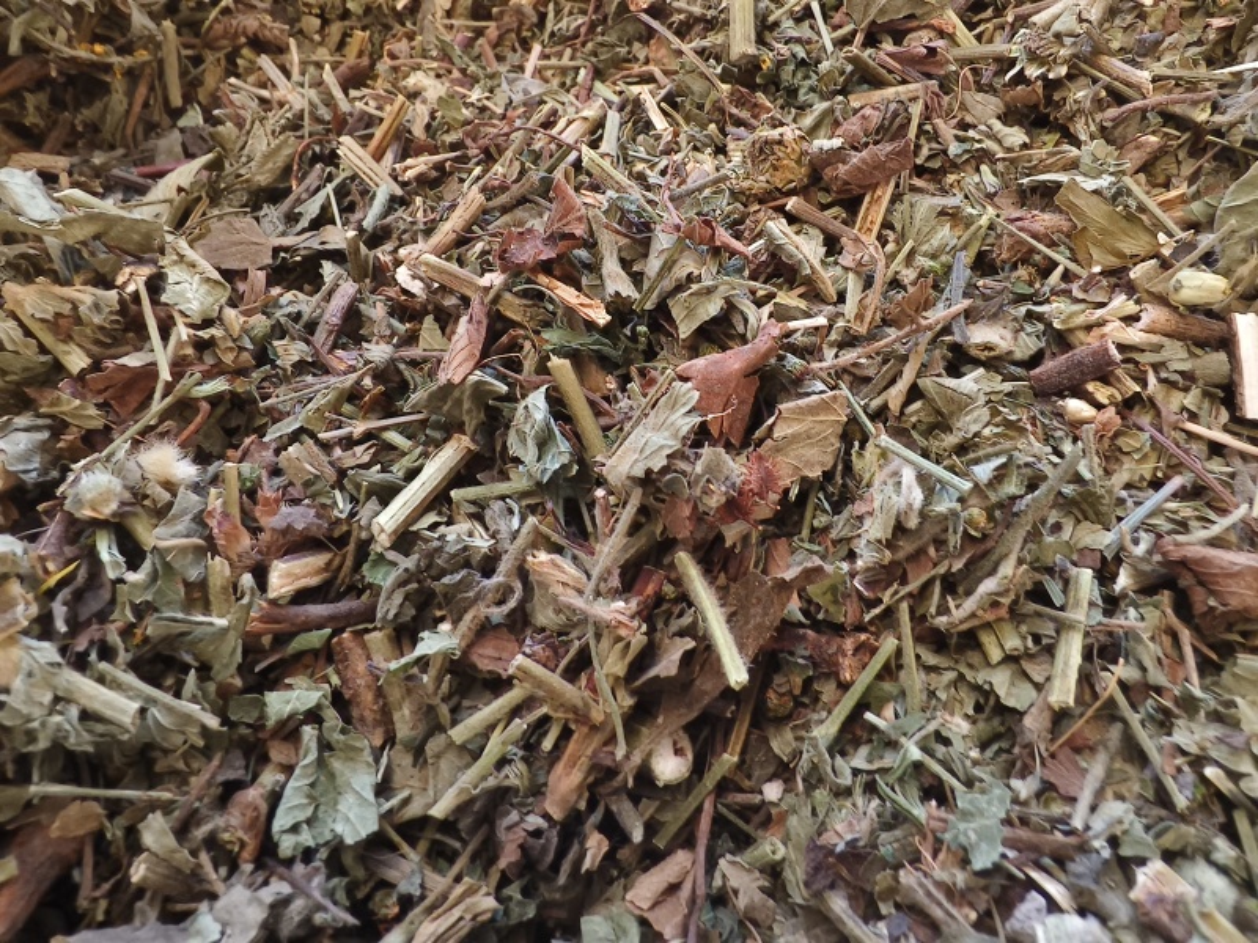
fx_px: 909
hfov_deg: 69.4
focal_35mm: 25
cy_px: 472
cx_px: 629
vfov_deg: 54.9
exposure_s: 1/50
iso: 1238
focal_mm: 2.32
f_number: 2
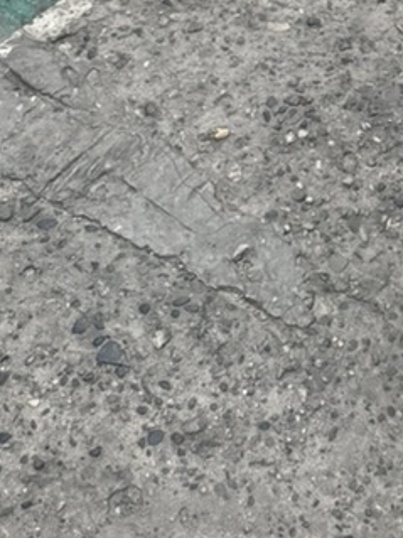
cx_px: 430
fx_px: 1196
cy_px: -162
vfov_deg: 22.6
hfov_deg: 18.5
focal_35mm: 77
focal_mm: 6.76
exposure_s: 1/2041
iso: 80
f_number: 1.78
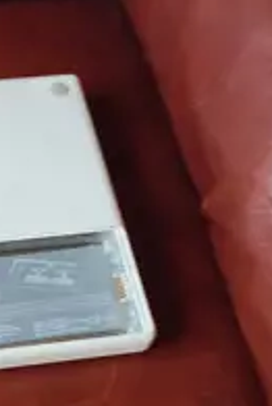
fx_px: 600
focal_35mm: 53
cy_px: 315
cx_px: -27
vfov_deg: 36.4
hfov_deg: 23.9
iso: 176
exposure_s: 1/33
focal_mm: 6.04
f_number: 1.9
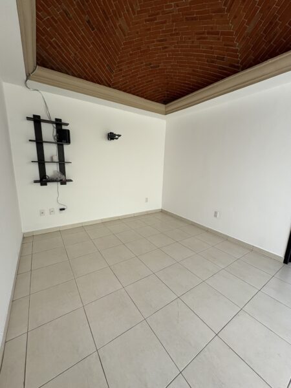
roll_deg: -2.6
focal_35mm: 14
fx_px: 157
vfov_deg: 102.1
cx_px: 146
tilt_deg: -10.0
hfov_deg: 85.7
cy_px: 194
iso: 40
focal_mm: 2.22
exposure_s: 1/209
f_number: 2.2
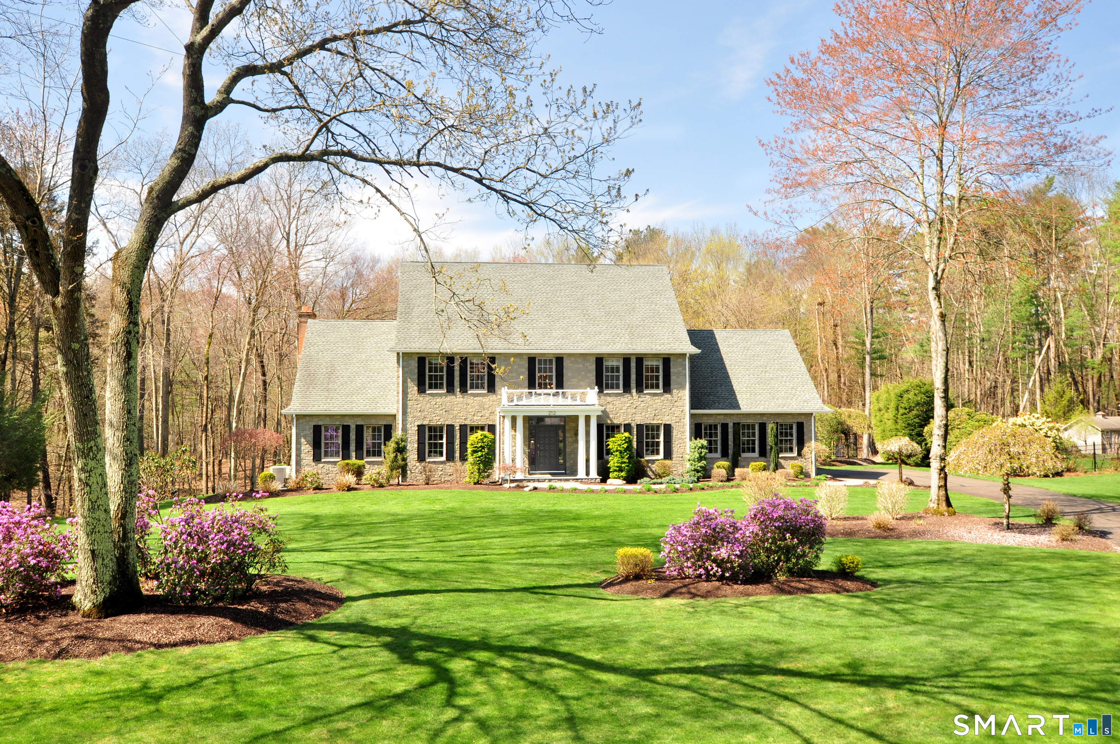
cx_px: 560
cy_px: 372
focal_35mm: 30
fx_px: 932
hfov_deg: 62.0
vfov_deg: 43.5
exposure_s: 1/250
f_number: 8
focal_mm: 20
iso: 400
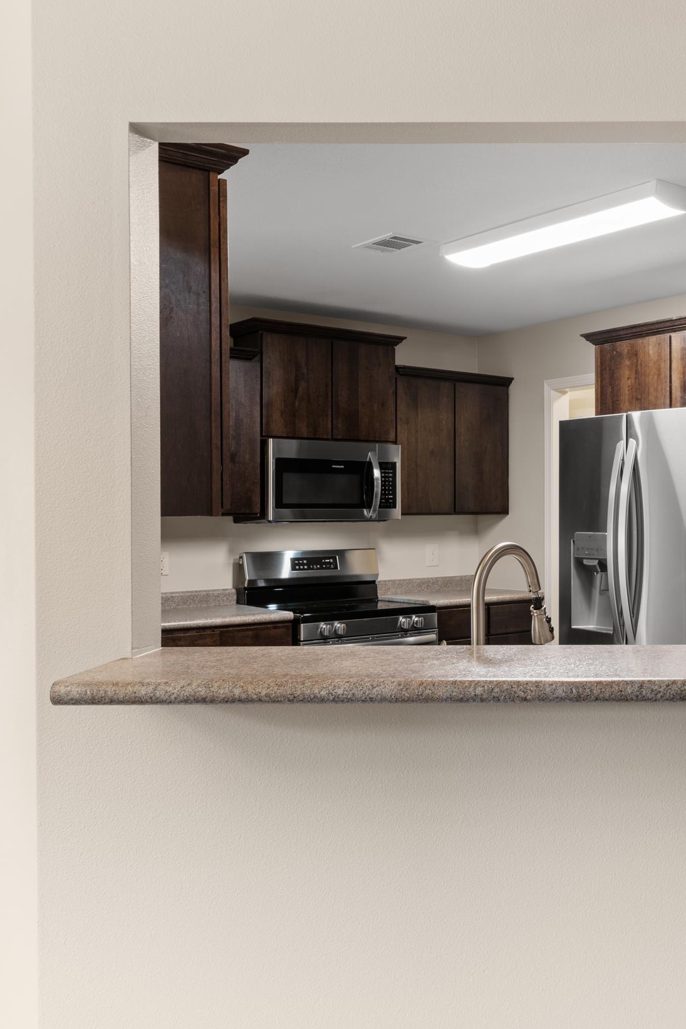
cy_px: 508
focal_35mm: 36
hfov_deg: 34.3
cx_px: 631
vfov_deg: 52.8
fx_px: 1038
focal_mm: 15.9
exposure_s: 1.6
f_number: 9
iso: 200
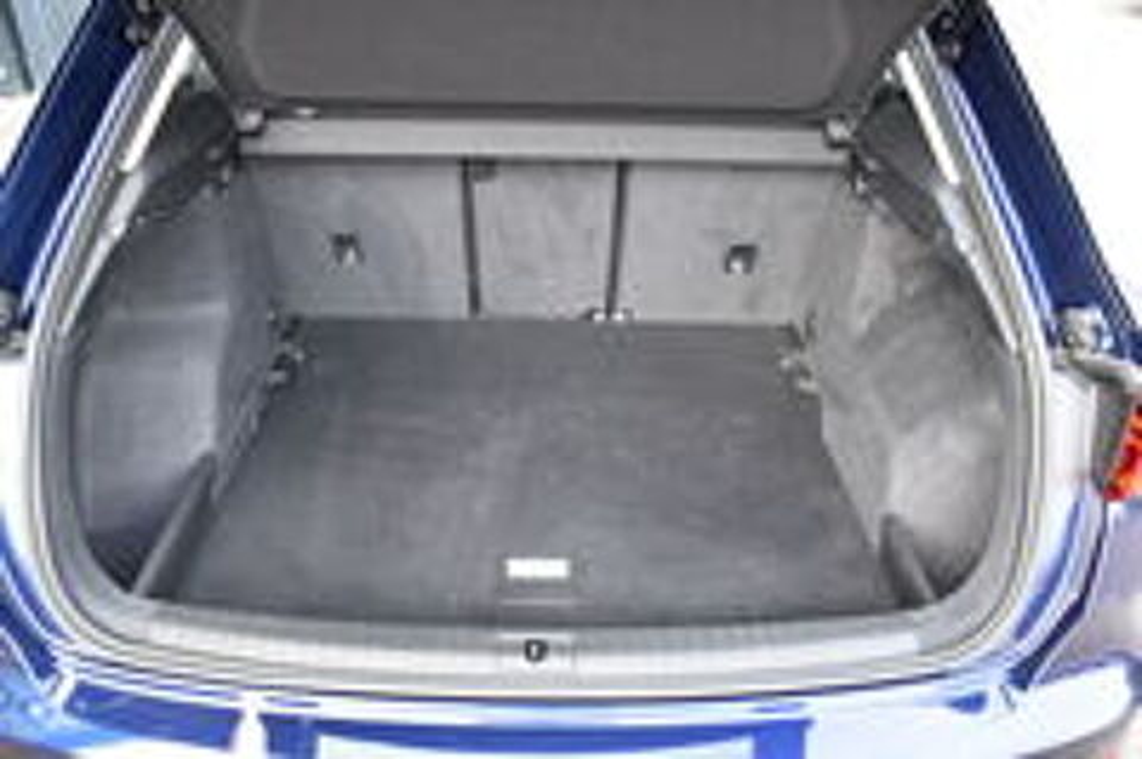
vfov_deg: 43.5
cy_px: 380
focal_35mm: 30
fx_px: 951
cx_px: 571
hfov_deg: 62.0
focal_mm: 20
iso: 450
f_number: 4
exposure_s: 1/60
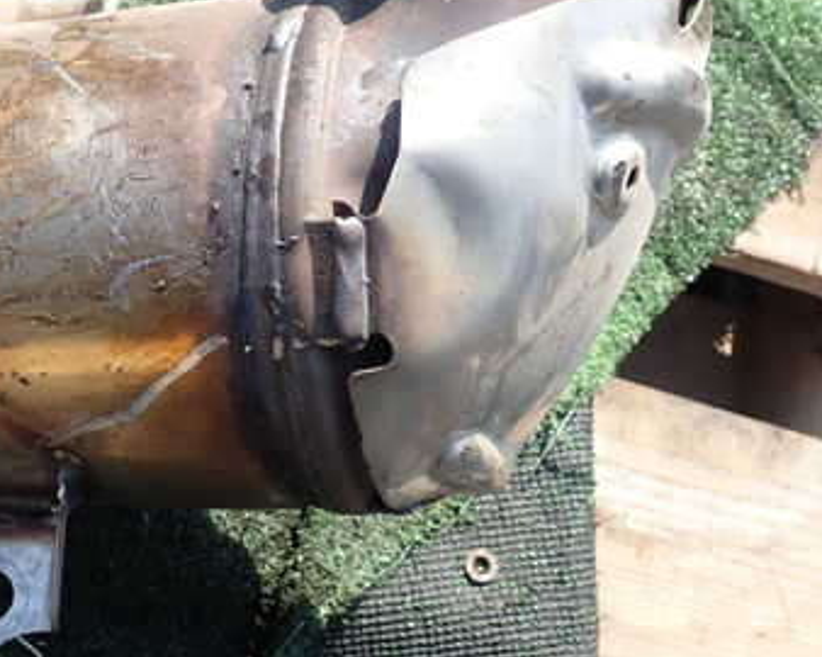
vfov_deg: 29.1
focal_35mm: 52
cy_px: 297
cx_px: 158
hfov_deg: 34.8
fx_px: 1264
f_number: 3.2
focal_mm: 5.4
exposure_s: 1/250
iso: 100
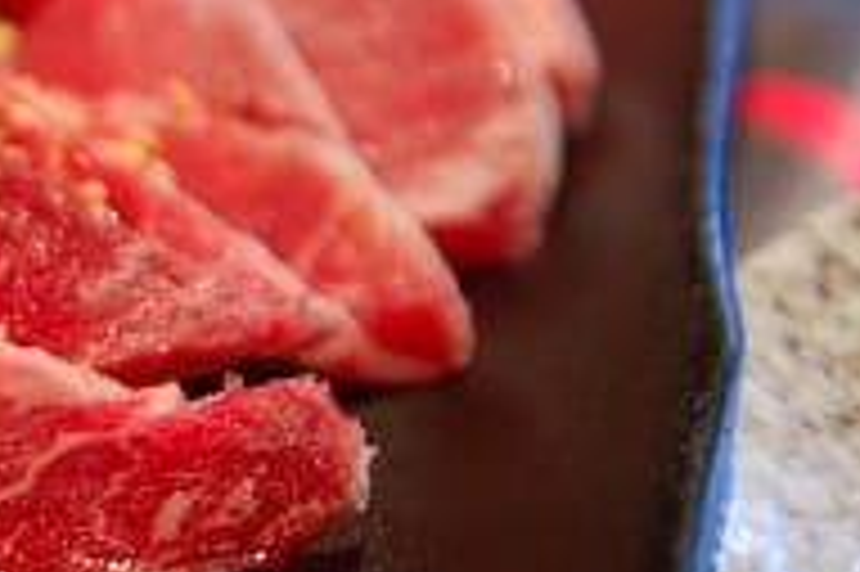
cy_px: 113
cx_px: -77
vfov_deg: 8.2
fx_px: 3986
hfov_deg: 12.1
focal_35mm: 167
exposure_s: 1/60
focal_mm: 38
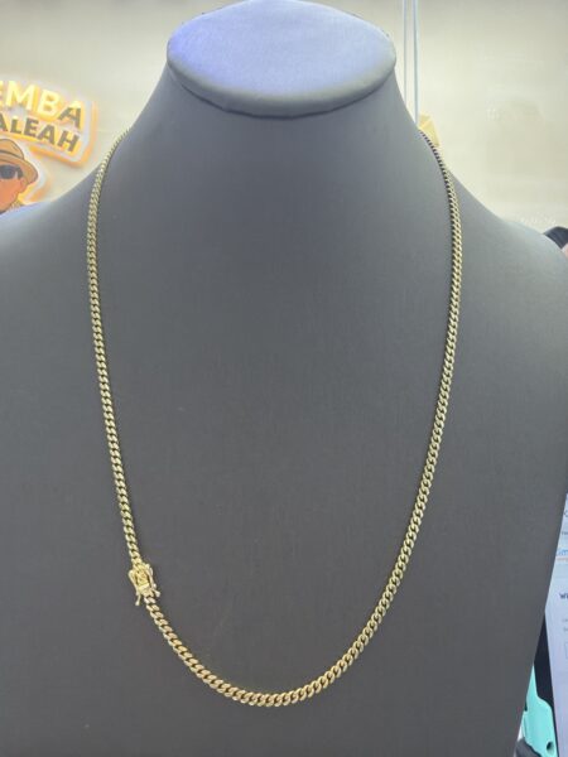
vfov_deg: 69.4
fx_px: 547
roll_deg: +0.0
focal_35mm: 25
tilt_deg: +2.1
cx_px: 284
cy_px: 378
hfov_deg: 54.9
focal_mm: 2.22
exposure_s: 1/120
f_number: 2.2
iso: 160
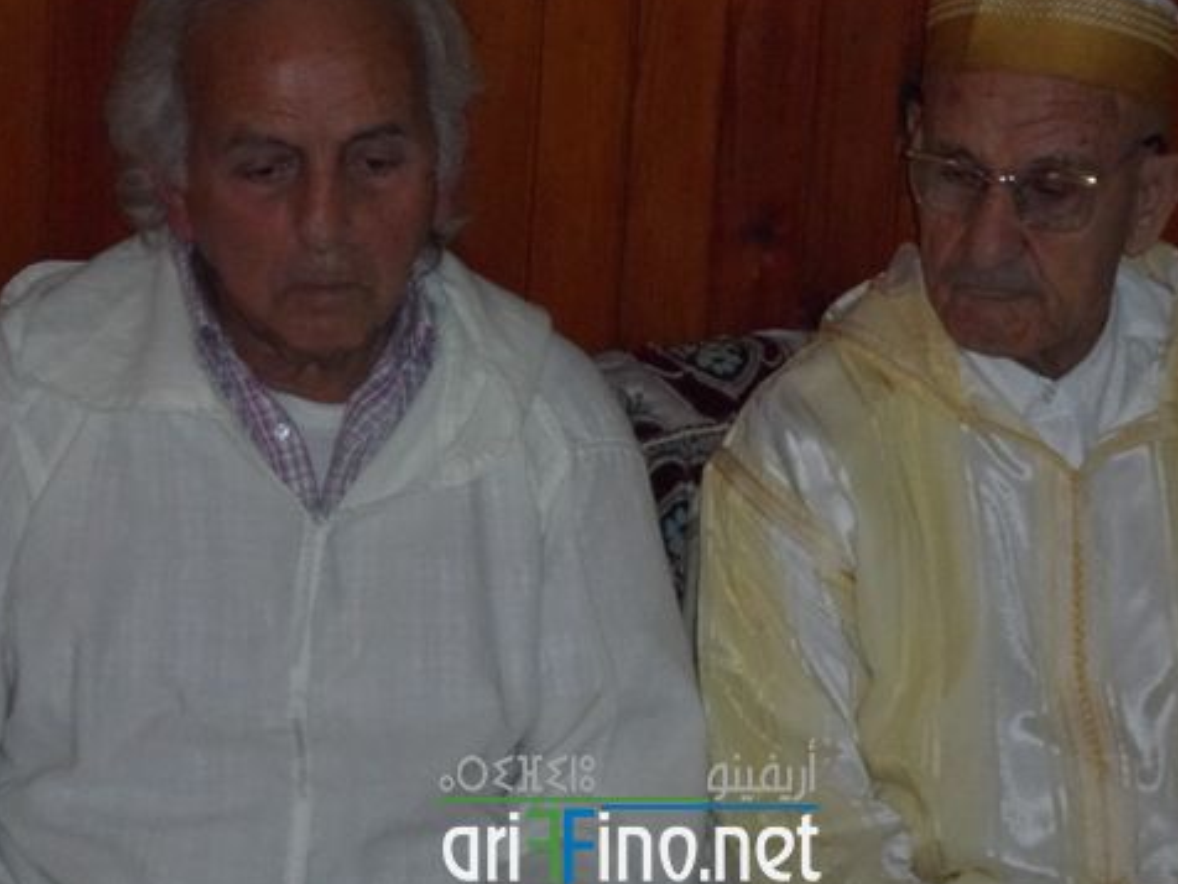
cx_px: 634
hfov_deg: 12.0
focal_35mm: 164
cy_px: 443
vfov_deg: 9.1
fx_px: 5581
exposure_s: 1/60
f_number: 5.9
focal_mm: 24.5
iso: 640
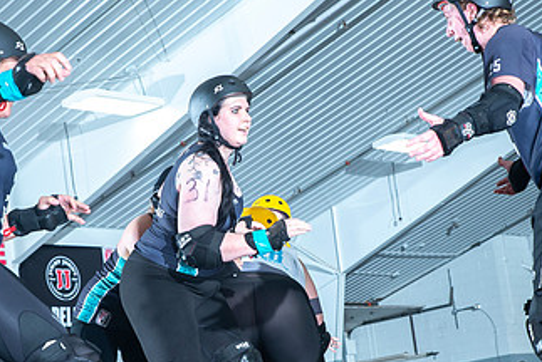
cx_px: 242
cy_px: 272
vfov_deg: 13.1
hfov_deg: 19.6
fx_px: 1567
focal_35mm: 104
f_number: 7.1
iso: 800
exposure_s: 1/160
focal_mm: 58
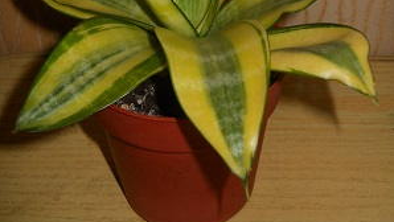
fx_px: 627
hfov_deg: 34.9
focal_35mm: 60
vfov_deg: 19.5
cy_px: -1
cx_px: 197
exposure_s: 1/30
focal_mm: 6.72
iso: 80
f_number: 5.5
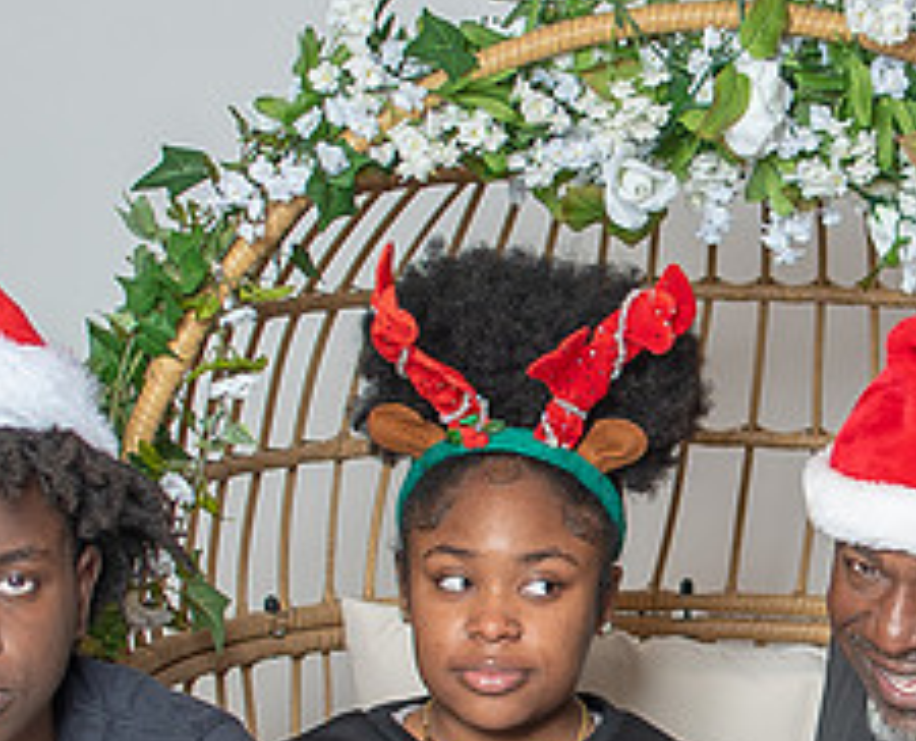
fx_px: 4248
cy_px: 445
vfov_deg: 10.0
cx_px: 777
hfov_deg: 12.2
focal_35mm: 156
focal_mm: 35
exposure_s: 1/250
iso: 100
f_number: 3.2
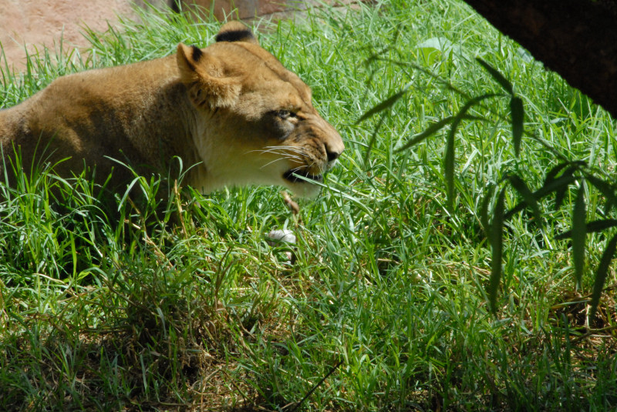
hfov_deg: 6.9
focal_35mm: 300
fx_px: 5146
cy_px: 206
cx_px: 308
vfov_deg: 4.6
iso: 1100
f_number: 29
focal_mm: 200
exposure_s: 1/125
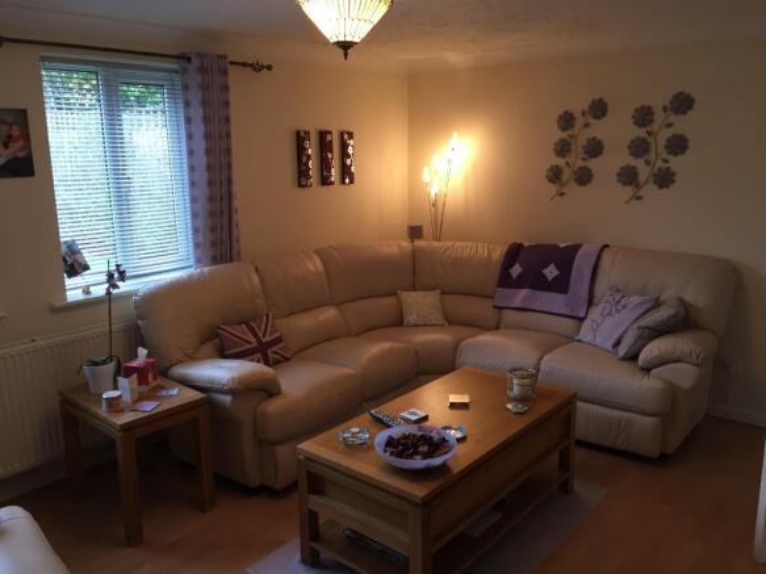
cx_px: 383
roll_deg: +0.2
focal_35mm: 29
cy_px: 287
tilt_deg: -11.0
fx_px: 642
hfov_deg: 61.7
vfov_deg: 48.2
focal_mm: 4.15
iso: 100
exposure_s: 1/33
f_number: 2.2
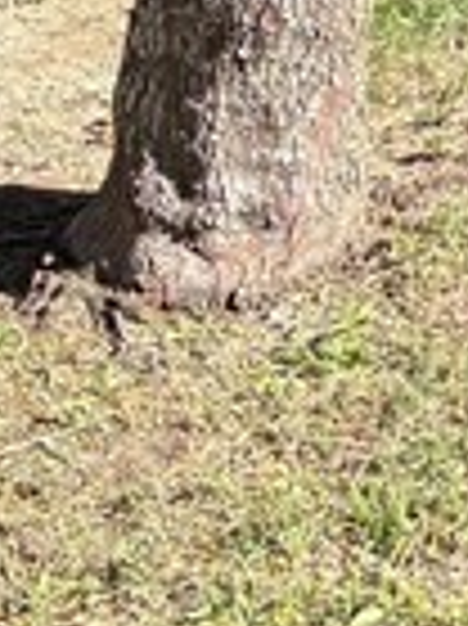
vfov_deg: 10.0
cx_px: 1184
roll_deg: -2.3
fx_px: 3466
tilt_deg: -11.6
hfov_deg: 7.2
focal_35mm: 192
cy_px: -324
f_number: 1.6
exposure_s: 1/820
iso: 50
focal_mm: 5.96
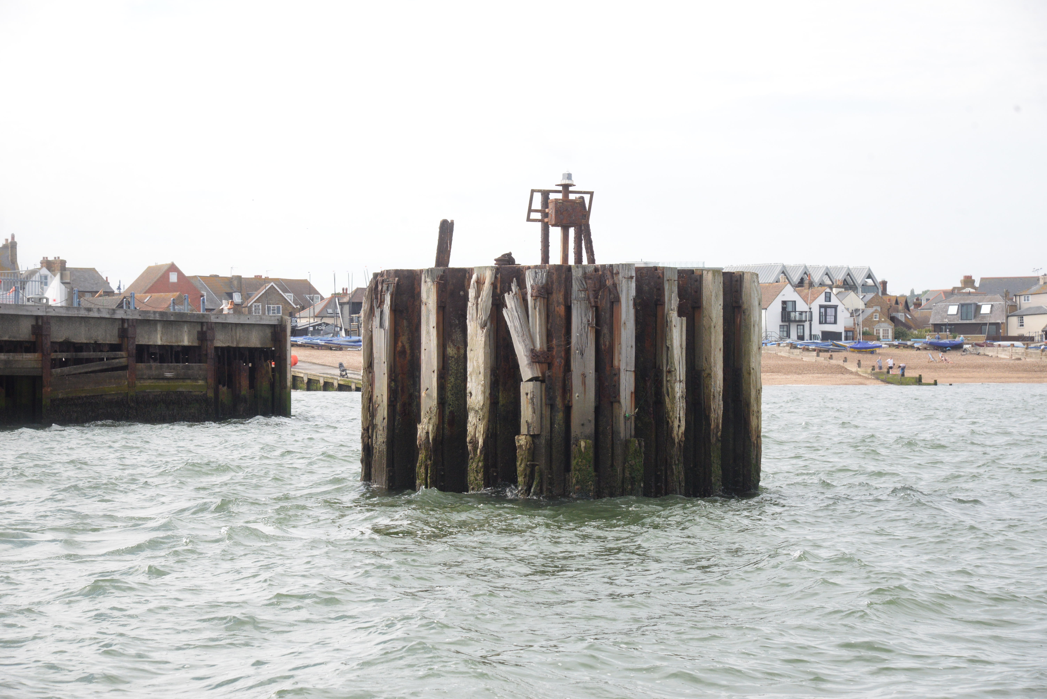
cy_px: 350
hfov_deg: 22.1
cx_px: 524
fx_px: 2677
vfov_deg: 14.9
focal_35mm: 92
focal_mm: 92
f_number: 9
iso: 1600
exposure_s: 1/1250
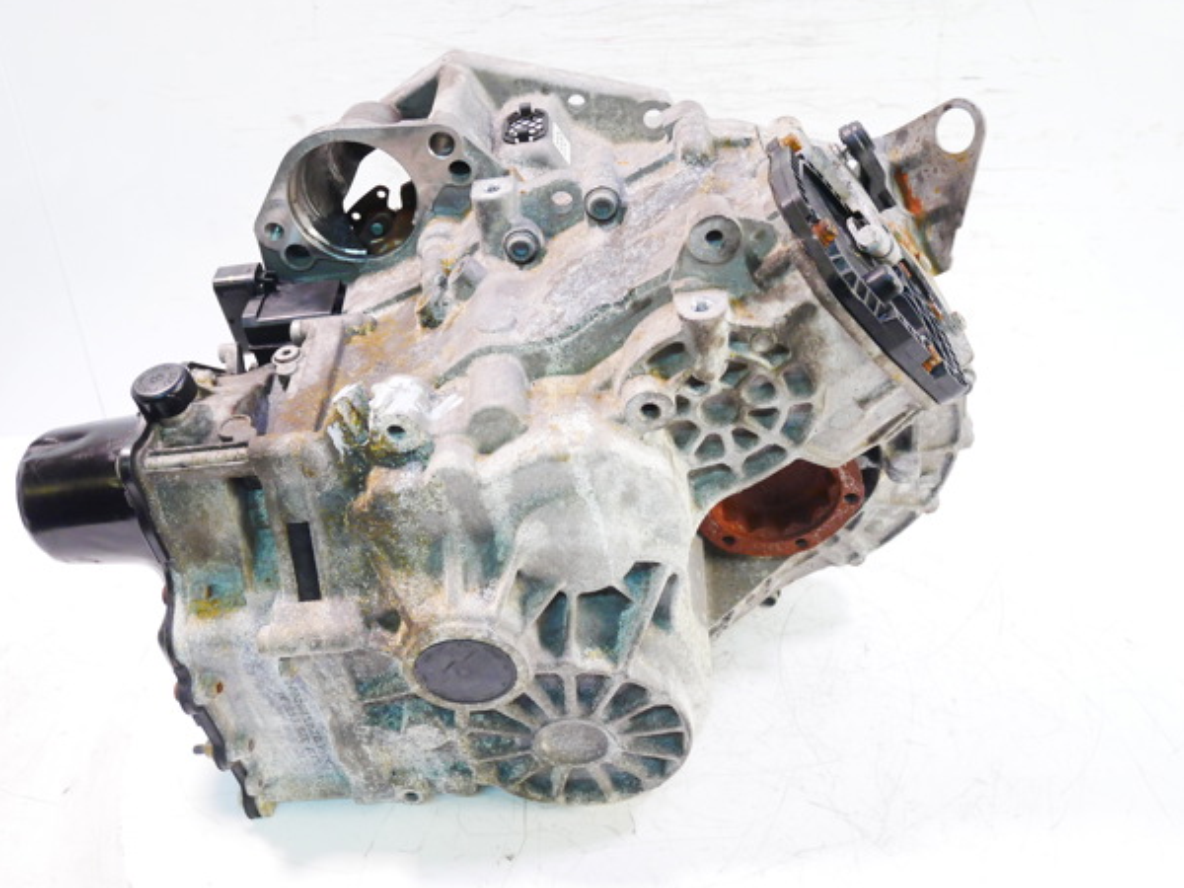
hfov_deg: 56.8
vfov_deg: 44.2
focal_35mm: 32
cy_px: 462
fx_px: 1095
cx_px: 564
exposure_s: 1/60
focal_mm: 15
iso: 1600
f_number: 3.8
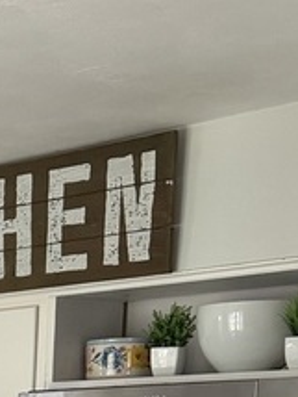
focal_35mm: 121
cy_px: 794
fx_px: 1386
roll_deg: +0.6
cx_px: -328
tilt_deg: -13.1
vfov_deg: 13.8
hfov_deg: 11.0
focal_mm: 6.76
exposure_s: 1/79
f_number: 1.78
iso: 200
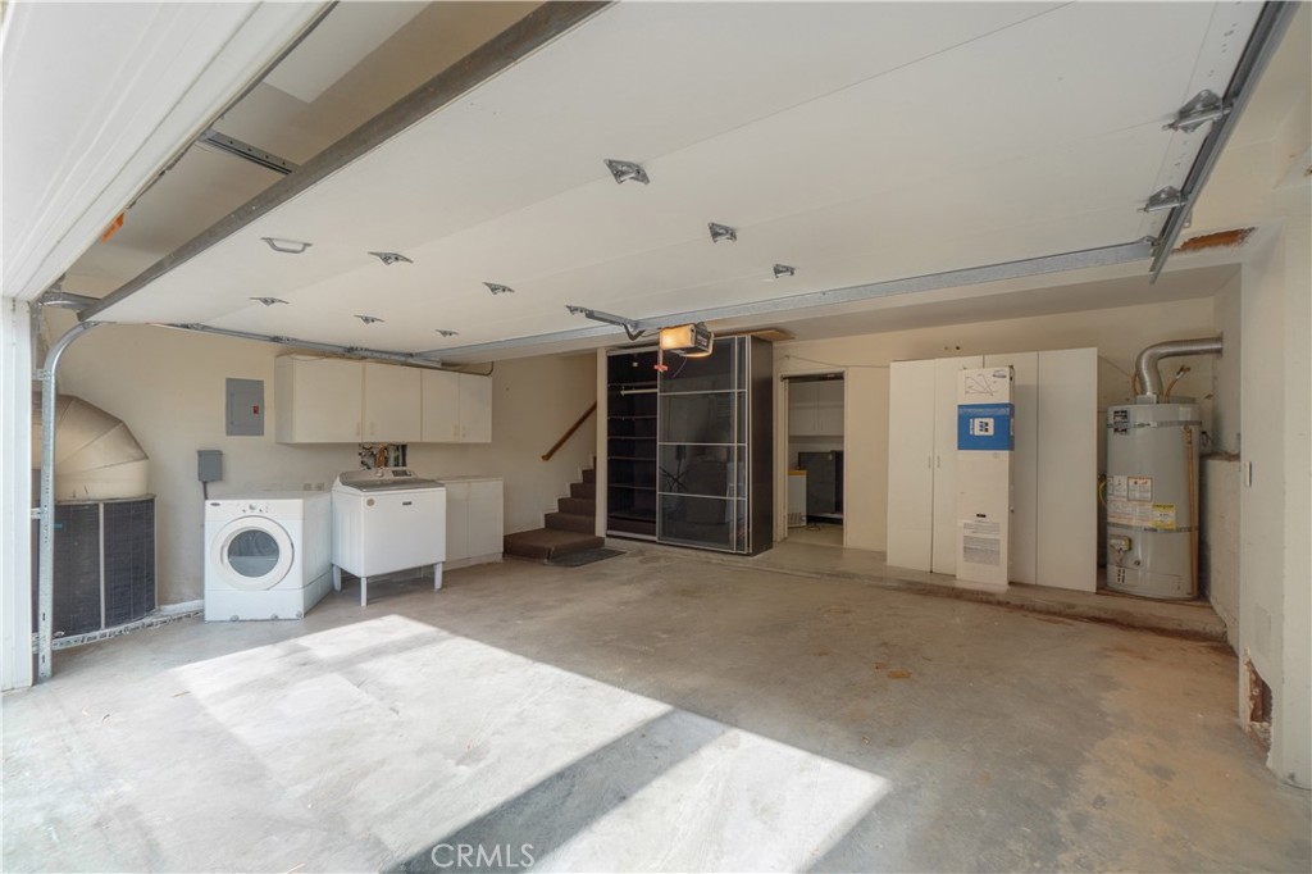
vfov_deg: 77.3
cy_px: 437
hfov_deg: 100.4
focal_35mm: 15
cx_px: 656
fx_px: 546
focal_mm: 10
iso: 100
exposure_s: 1/25
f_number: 8
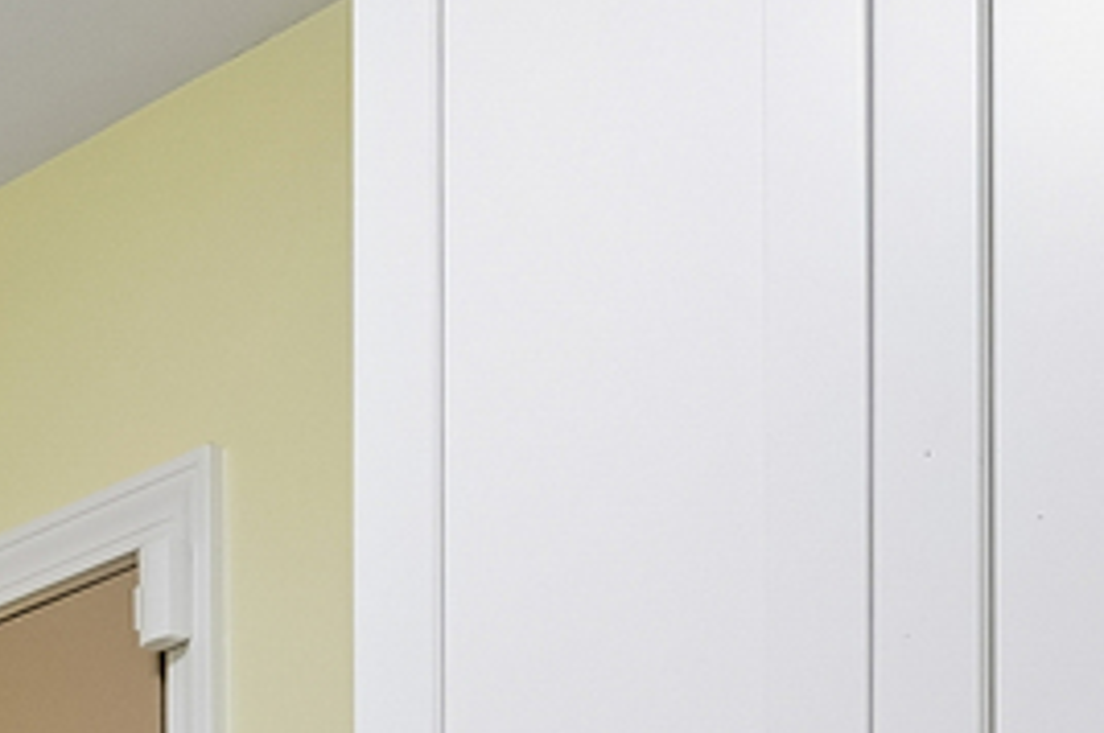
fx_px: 3339
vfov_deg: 10.6
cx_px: -280
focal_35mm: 109
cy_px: 1787
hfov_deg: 17.7
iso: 250
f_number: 8
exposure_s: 1/8
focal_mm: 12
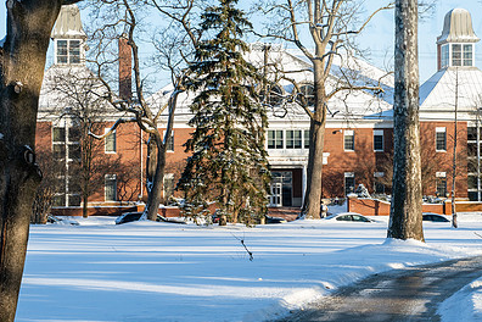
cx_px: 265
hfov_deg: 24.8
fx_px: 1098
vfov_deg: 16.6
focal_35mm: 82
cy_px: 127
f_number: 7.1
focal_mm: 56
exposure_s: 1/320
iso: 200
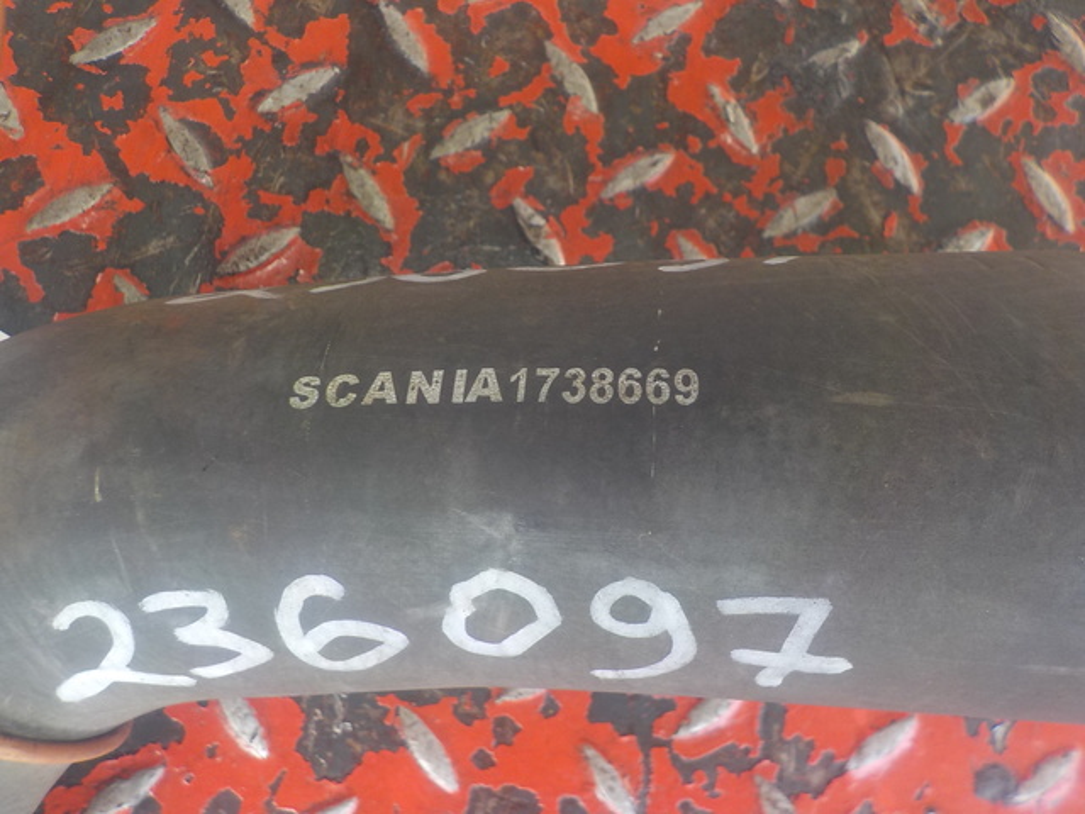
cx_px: 542
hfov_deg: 60.0
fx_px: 940
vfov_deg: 46.8
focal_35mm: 30
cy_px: 407
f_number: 3.3
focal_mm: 4.1
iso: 125
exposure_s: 1/50
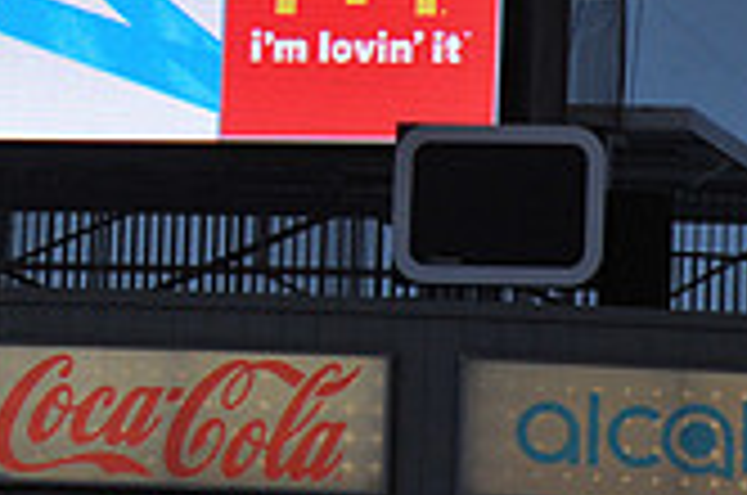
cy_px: -328
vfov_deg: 2.0
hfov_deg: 2.9
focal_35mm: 700
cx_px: -328
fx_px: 14497
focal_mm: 200
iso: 1250
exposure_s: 1/500
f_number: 11
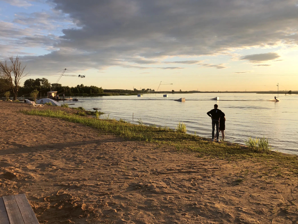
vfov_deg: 44.1
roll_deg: -0.1
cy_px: 101
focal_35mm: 32
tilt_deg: +0.0
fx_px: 275
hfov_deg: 56.8
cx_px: 144
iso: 20
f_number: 1.8
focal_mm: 4
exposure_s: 1/738
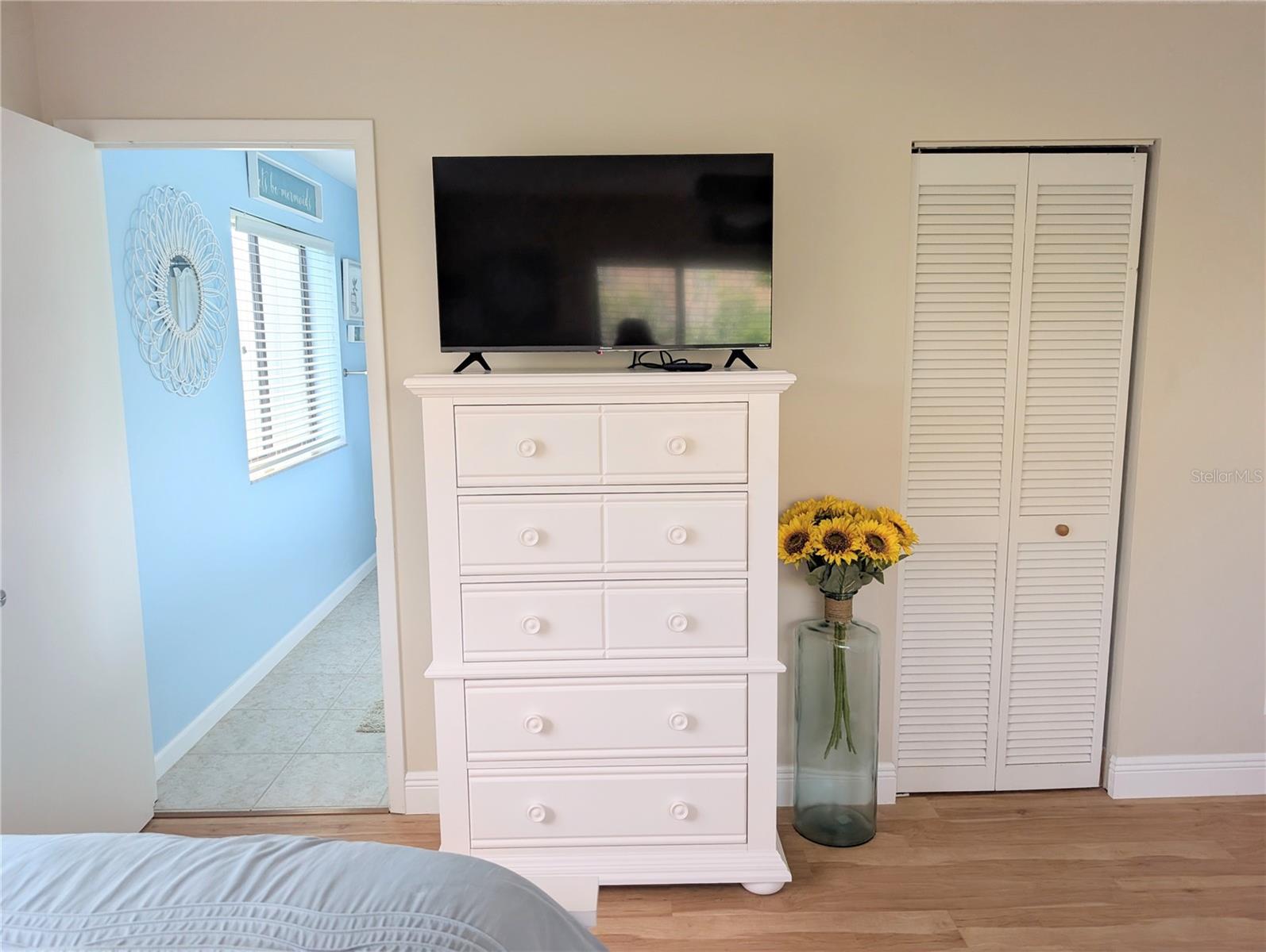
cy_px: 476
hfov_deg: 71.5
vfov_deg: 56.9
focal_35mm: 24
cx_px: 633
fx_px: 879
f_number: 1.68
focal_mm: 6.9
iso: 23
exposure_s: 1/94.6
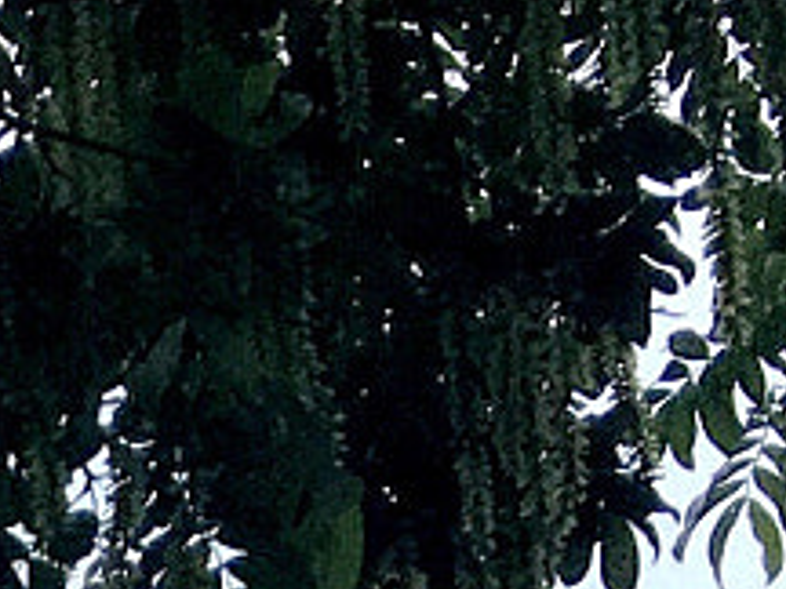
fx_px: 4882
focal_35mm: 215
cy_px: 2138
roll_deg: -0.5
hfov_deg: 7.8
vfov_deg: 6.1
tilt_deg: +9.4
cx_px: -1703
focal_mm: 4.15
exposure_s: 1/1789
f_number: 2.2
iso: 25
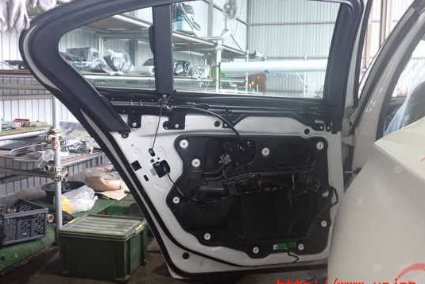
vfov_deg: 37.8
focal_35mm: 35
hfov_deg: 54.4
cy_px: 118
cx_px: 218
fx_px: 413
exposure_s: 1/80
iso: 640
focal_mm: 5.4
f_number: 2.3
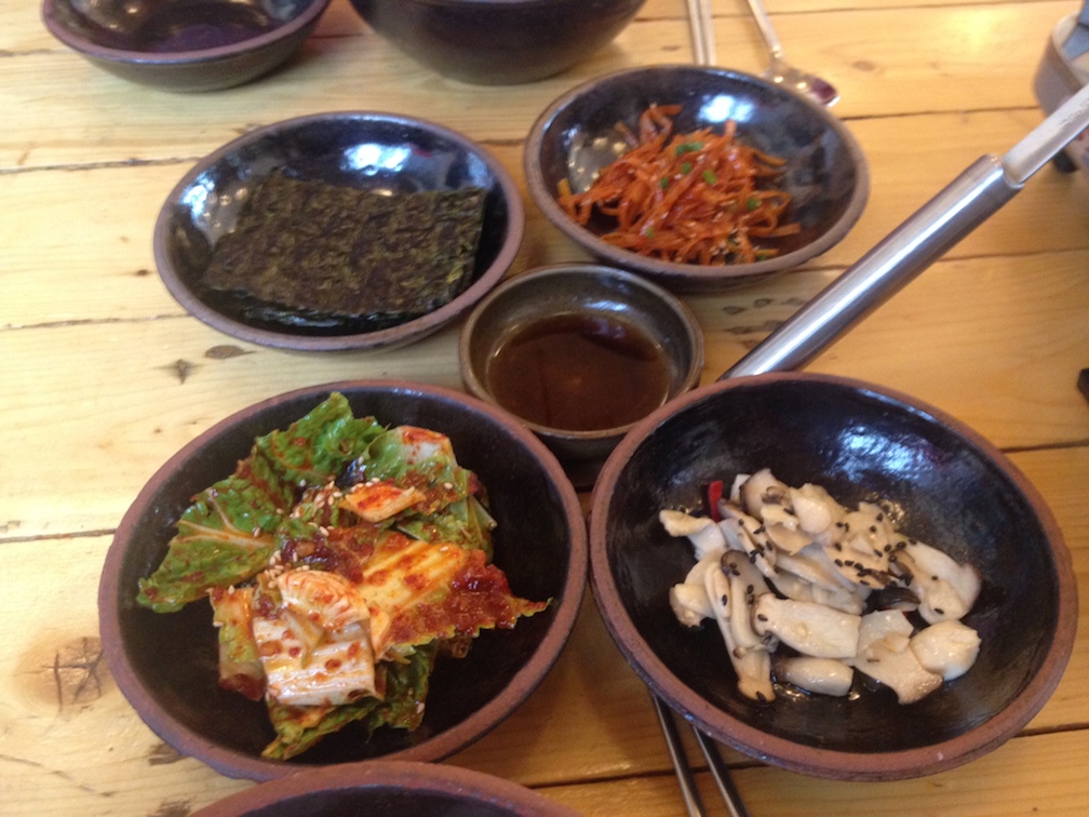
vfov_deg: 40.7
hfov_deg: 52.6
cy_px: 408
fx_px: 1101
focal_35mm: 35
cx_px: 544
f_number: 2.4
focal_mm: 4.28
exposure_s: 1/20
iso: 250
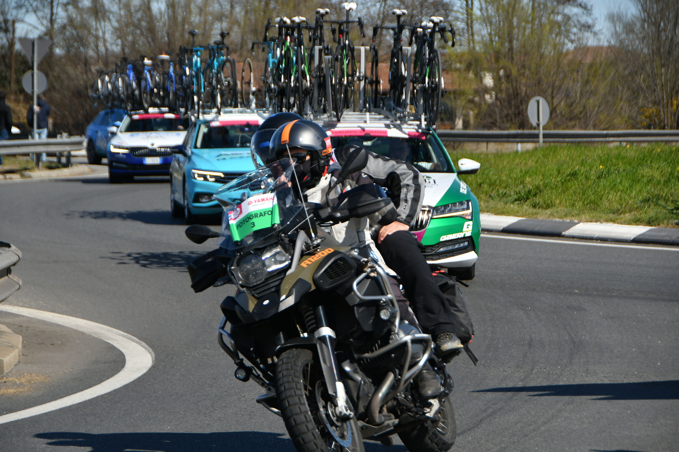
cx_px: 340
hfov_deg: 13.0
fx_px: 2970
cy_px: 226
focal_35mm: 158
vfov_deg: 8.7
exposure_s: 1/1250
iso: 200
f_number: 5.3
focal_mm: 105
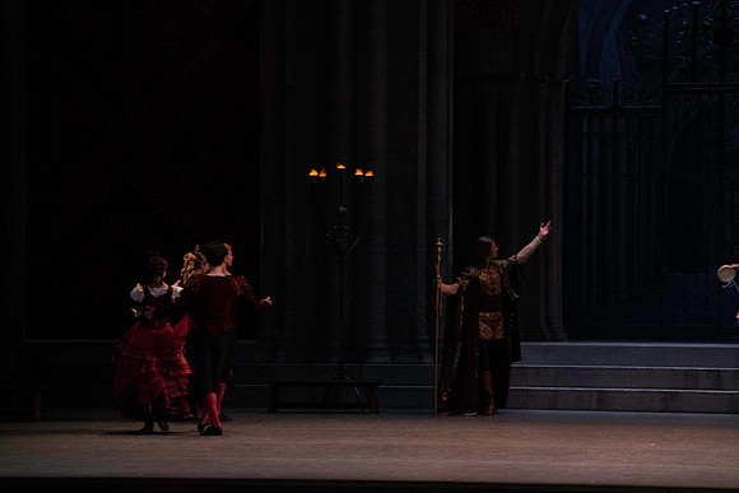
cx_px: 370
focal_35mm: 146
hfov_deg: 14.1
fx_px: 2998
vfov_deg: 9.4
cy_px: 246
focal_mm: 146
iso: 12800
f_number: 7.1
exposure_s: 1/400
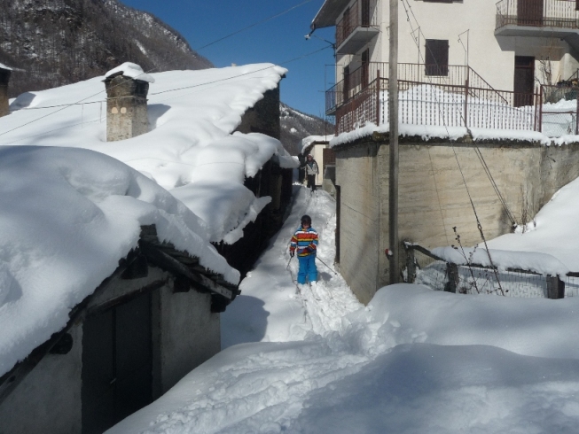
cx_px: 290
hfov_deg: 60.0
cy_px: 217
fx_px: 502
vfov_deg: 46.8
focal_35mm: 30
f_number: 8
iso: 100
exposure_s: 1/640
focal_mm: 5
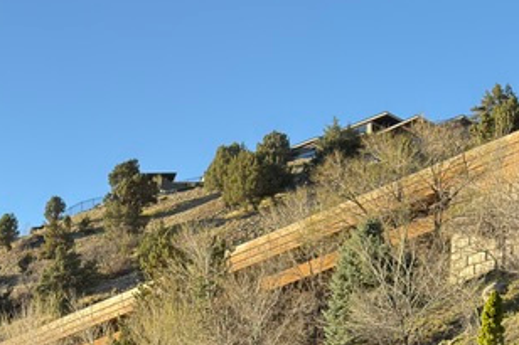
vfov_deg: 15.4
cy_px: 488
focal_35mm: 83
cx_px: -98
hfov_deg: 22.6
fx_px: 1196
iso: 64
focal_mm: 6.76
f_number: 1.78
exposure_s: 1/943
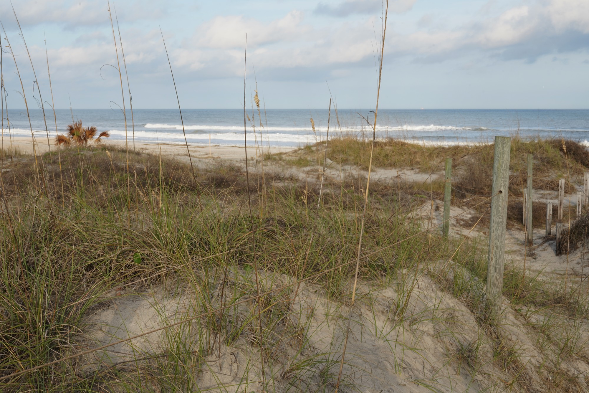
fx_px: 965
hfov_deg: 33.9
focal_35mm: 59
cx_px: 294
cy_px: 196
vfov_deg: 23.0
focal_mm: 59
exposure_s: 1/100
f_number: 20
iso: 400
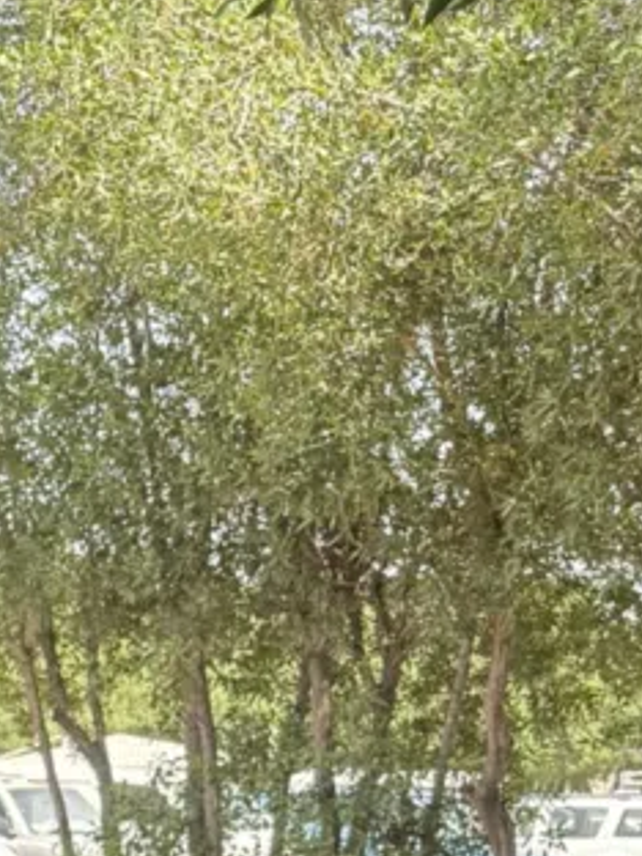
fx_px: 2596
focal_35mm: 105
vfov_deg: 17.1
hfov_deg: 12.4
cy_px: 1236
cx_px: -642
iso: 100
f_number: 1.78
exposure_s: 1/423
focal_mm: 6.76
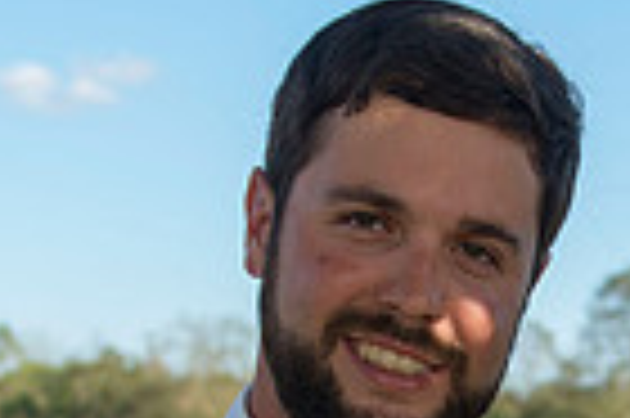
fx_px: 2325
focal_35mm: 133
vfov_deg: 9.8
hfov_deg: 15.3
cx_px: 540
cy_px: 719
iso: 200
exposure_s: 1/500
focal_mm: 32
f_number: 4.5
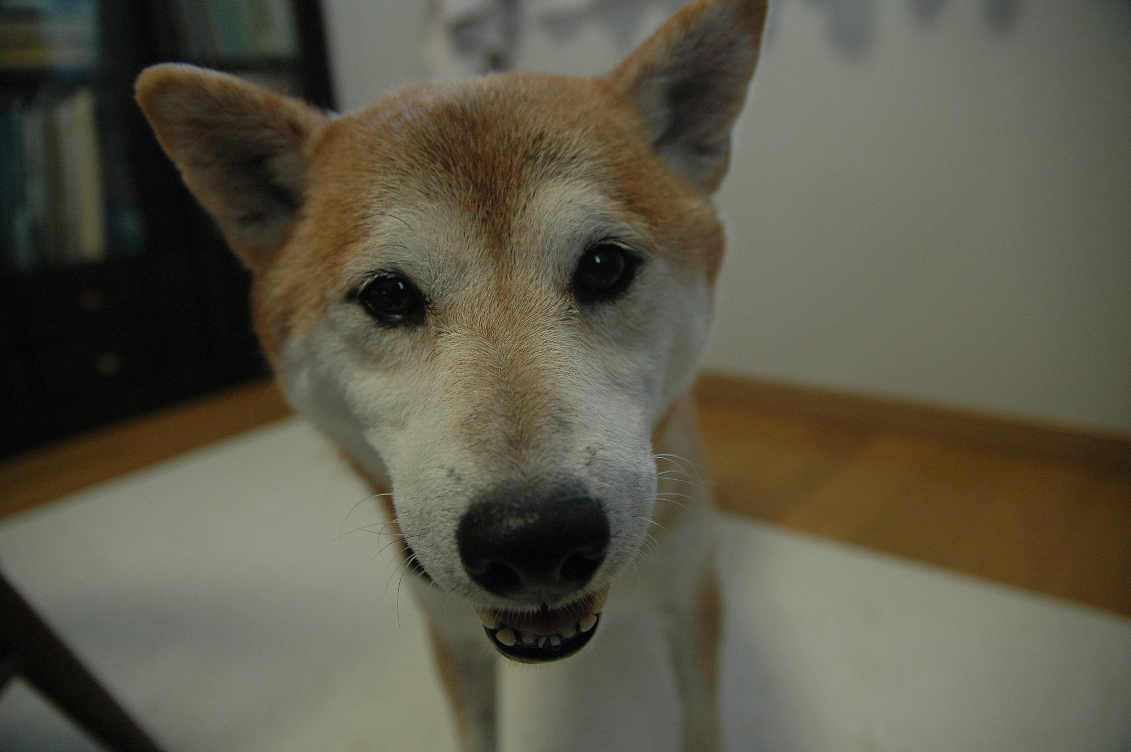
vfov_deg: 47.9
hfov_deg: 67.4
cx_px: 566
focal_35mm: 27
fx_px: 848
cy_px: 376
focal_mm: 18
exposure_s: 1/125
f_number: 2.8
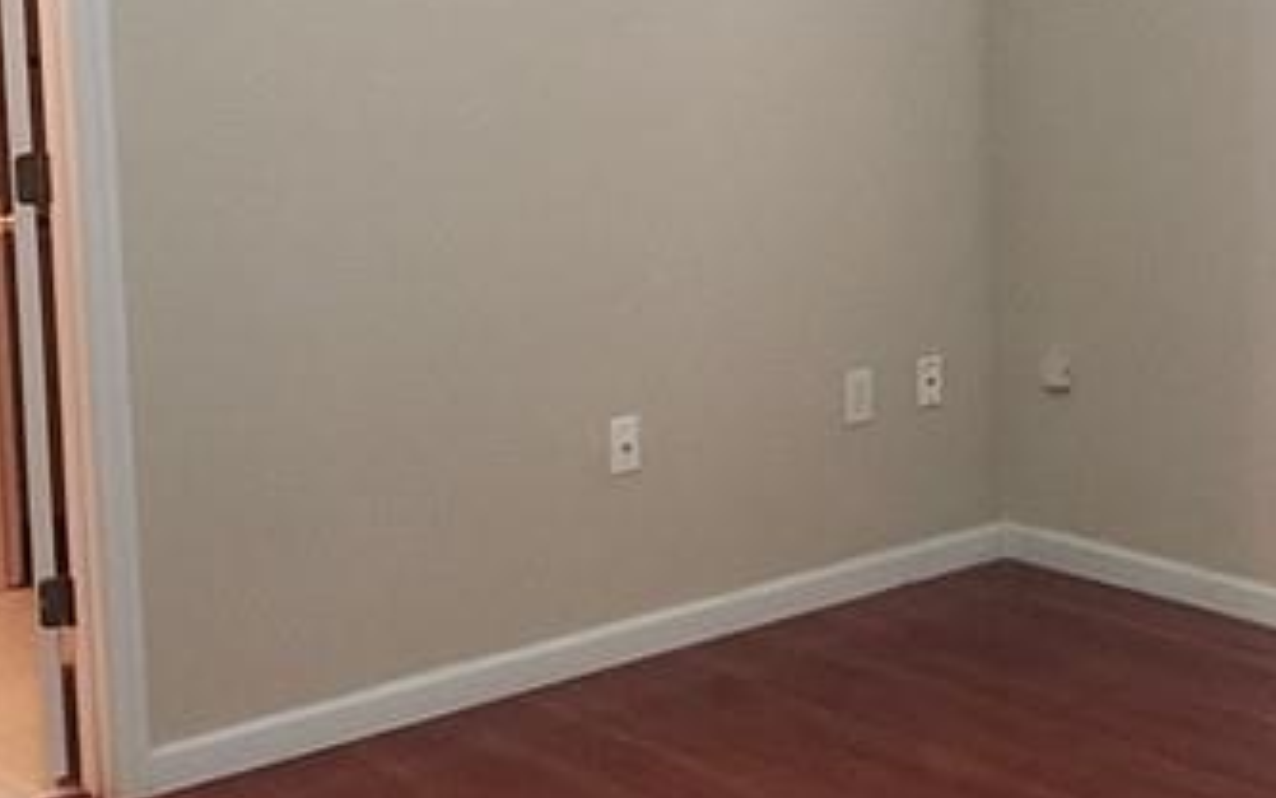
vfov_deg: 19.5
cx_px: 947
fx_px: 2296
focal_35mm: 66
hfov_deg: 30.6
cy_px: 130
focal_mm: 1.74
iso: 320
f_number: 2.2
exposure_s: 1/30
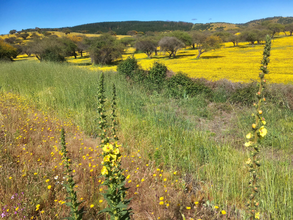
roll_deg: +3.8
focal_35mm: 29
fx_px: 245
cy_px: 110
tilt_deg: -15.6
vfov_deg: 48.2
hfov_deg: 61.7
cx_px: 146
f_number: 2.2
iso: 25
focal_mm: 4.15
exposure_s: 1/1709
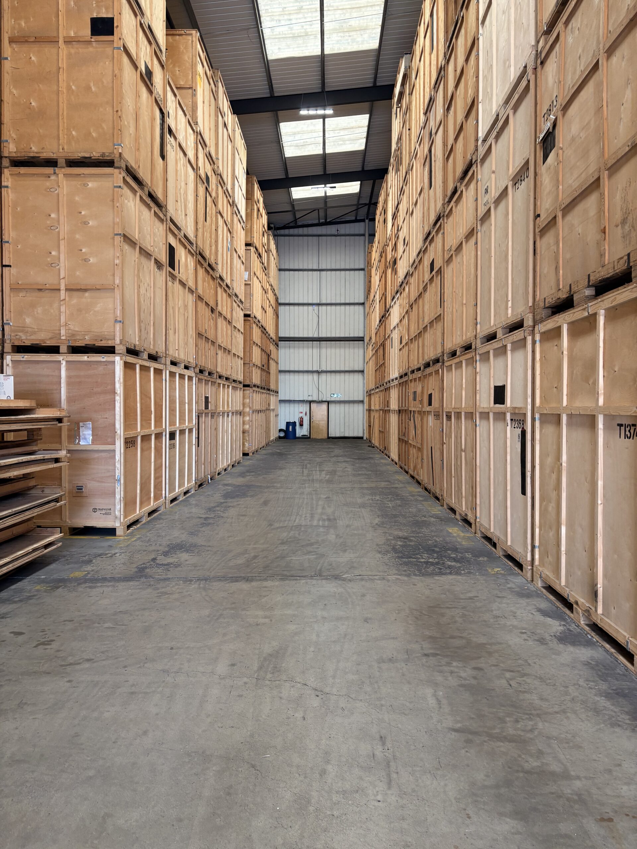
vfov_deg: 67.3
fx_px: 638
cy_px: 424
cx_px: 318
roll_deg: -1.2
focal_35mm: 26
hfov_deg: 53.1
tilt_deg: -0.4
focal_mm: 5.96
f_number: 1.6
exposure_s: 1/60
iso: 125
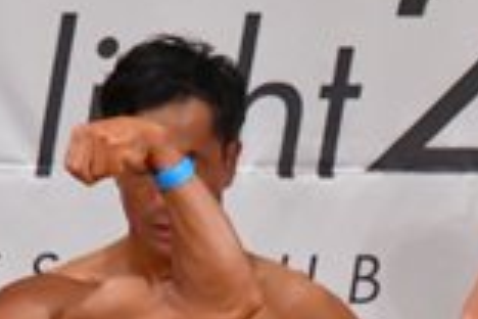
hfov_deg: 1.5
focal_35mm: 1418
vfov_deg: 1.0
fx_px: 18826
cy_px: 721
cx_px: 326
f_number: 5.6
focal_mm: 190
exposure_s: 1/400
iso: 8000
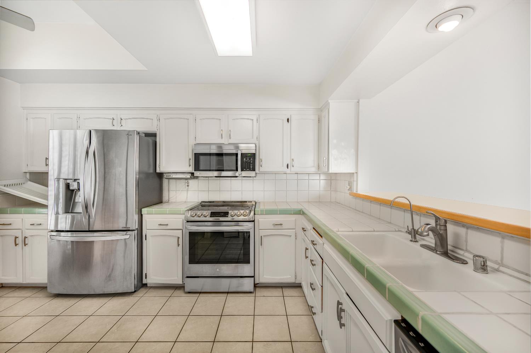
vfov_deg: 81.1
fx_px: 206
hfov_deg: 104.3
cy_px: 176
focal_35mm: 14
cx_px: 266
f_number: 5
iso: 400
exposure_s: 1/100
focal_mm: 14
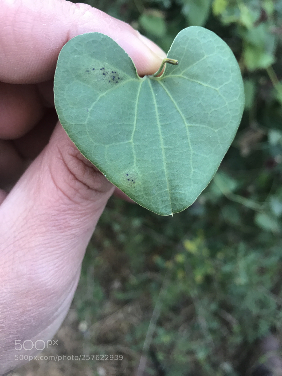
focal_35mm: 28
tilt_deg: -68.9
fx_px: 304
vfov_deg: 63.4
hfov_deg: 49.7
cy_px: 188
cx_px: 141
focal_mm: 3.99
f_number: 1.8
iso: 25
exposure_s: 1/33
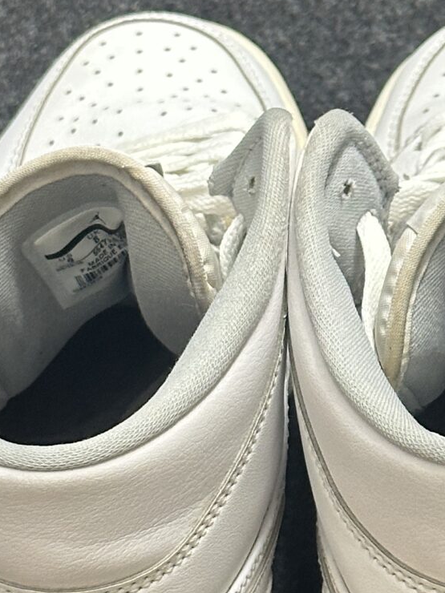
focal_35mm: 166
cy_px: 402
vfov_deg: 11.9
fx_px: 2845
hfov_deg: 8.9
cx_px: 304
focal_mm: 6.86
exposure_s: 1/33
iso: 320
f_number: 1.78
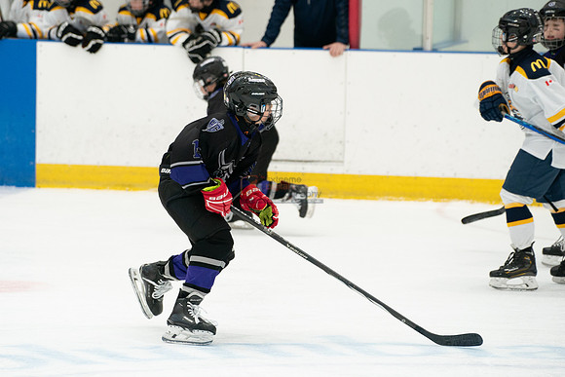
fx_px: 3875
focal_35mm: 247
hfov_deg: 8.3
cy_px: 170
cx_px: 236
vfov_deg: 5.6
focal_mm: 150
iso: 2000
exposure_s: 1/1000
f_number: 3.2
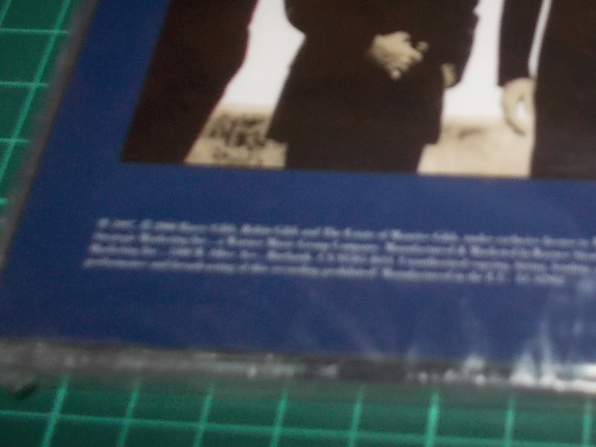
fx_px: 981
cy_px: 63
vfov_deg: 25.0
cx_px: 564
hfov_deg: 31.8
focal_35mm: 57
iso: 200
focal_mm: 4.1
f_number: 3.3
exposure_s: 1/30
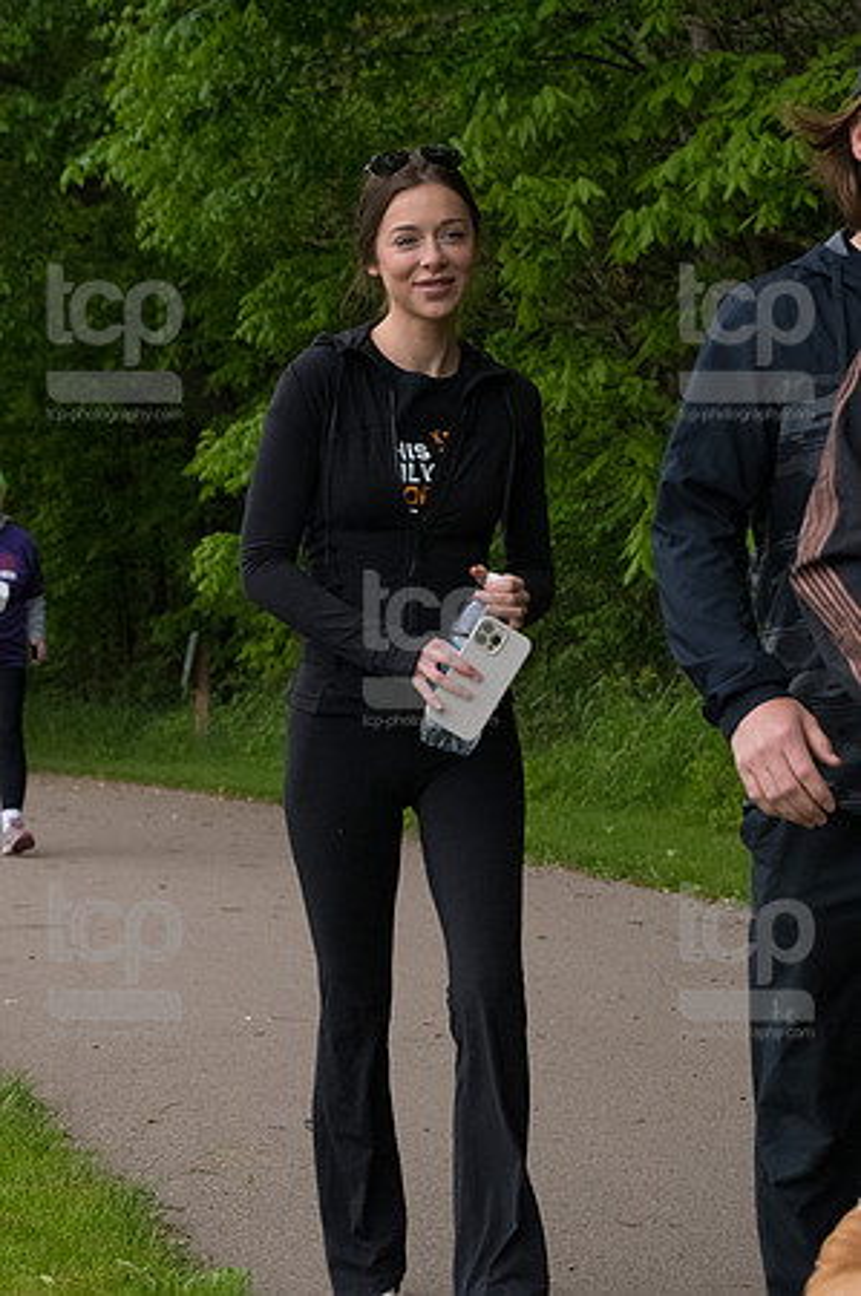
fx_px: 3775
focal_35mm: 105
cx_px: 430
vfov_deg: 19.5
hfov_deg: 13.0
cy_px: 648
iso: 4000
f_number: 7.1
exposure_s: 1/1600
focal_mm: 70
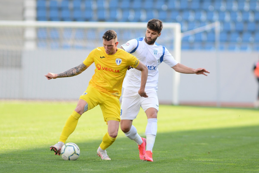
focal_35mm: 300
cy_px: 86
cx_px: 130
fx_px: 2159
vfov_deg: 4.6
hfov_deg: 6.9
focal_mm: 300
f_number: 3.2
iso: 500
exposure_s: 1/1600
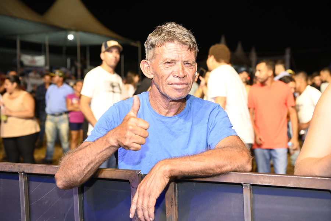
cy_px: 110
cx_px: 166
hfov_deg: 39.6
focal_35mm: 50
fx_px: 459
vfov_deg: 27.0
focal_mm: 50
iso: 2000
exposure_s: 1/60
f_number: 4
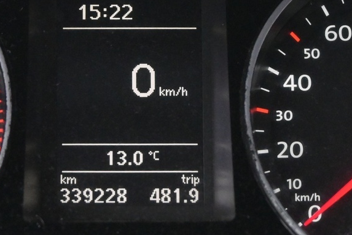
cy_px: 92
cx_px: 127
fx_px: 1141
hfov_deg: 17.5
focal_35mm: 117
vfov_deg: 11.7
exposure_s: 1/40
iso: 4500
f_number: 4.5
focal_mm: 27.5
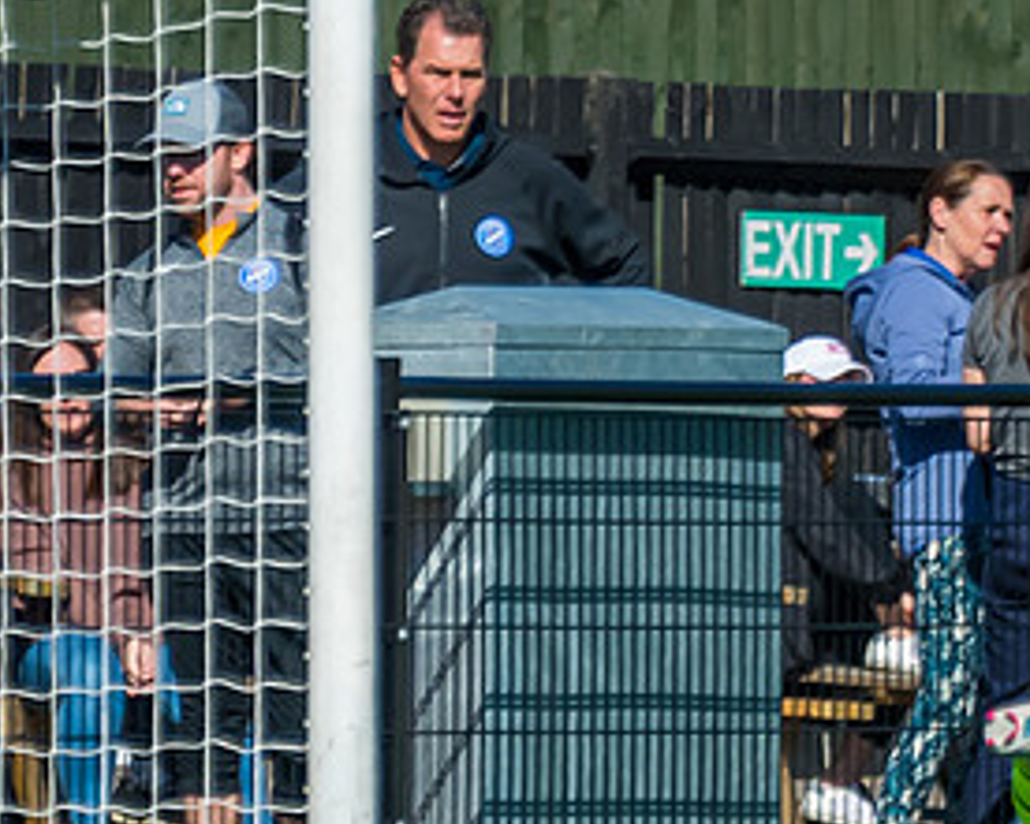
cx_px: 998
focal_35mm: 841
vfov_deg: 1.8
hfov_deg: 2.3
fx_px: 25646
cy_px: 969
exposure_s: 1/4000
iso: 400
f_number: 4
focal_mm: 165
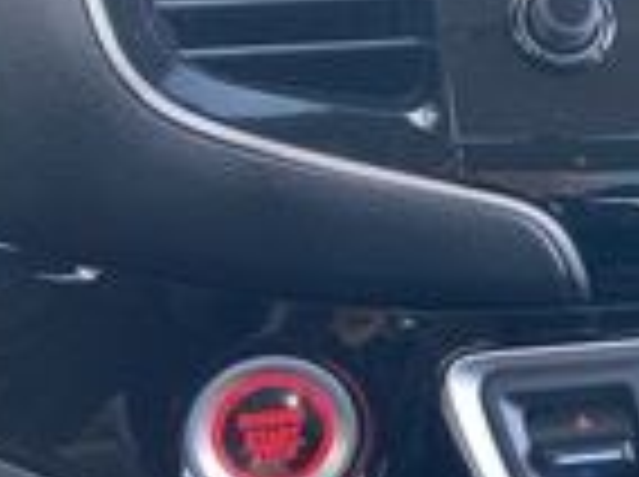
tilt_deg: -25.2
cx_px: 810
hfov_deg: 21.5
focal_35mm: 83
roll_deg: -1.6
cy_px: 205
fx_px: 1530
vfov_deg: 17.7
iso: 80
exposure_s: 1/50
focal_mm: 3.99
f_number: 1.8
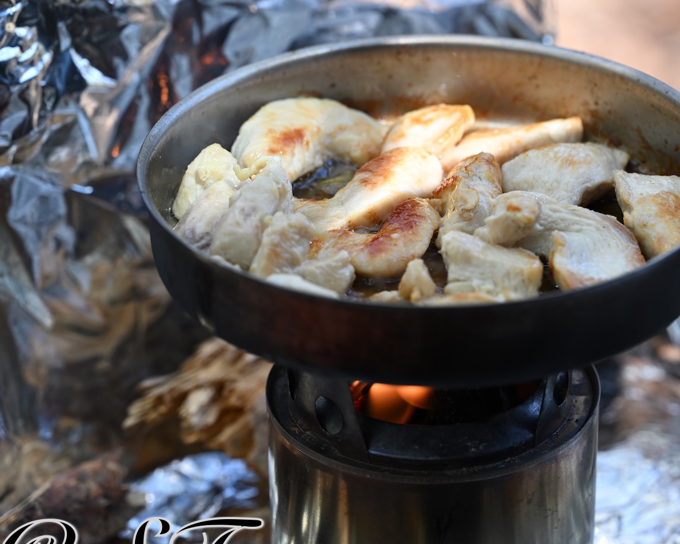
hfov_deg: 13.5
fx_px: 2858
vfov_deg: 10.9
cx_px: 470
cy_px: 278
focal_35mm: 142
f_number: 4.5
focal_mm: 105
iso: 500
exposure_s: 1/400
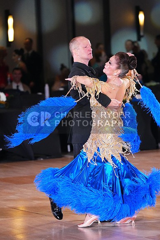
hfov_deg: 6.9
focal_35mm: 200
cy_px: 120
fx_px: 1332
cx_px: 80
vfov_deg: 10.3
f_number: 4.5
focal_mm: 200
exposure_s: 1/400
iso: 8000
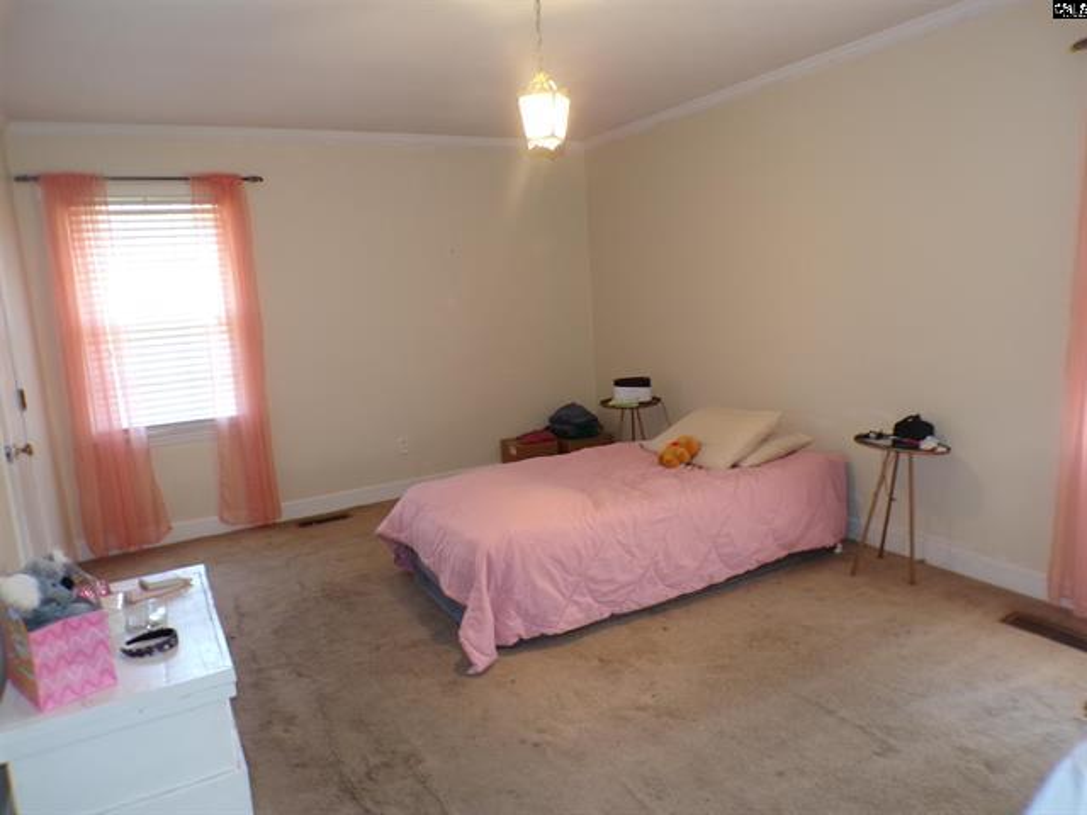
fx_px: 754
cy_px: 408
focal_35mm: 24
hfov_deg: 71.6
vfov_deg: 56.8
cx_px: 544
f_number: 3
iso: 217
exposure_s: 1/17
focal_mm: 4.3
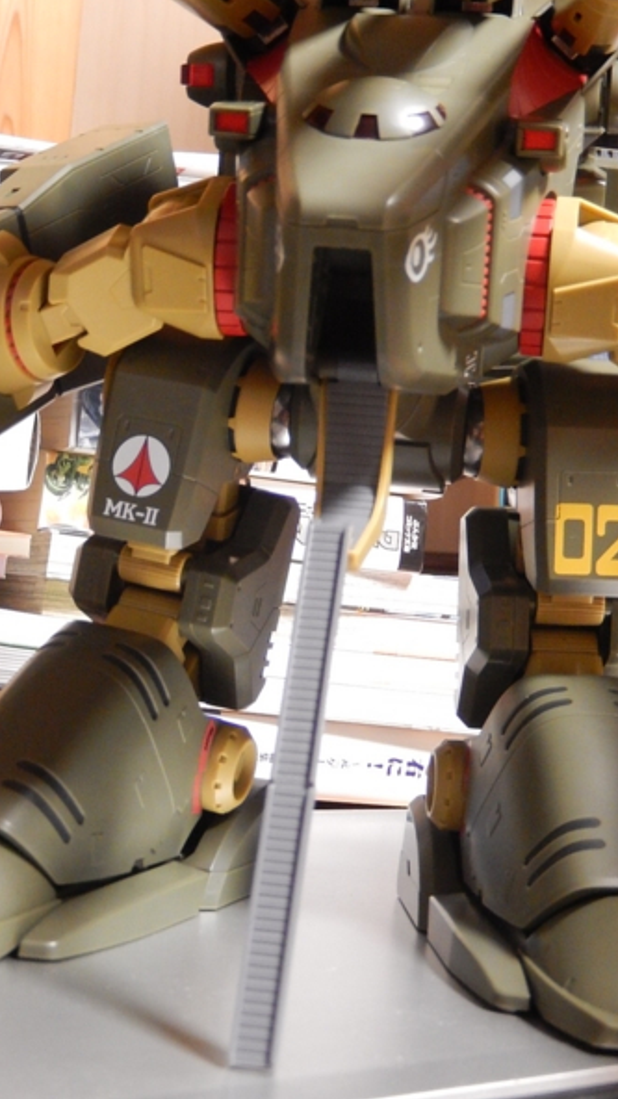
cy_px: 544
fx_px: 1864
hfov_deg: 18.8
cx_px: 301
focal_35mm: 64
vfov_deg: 32.8
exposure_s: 1/4
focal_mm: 10.4
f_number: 4.6
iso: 800
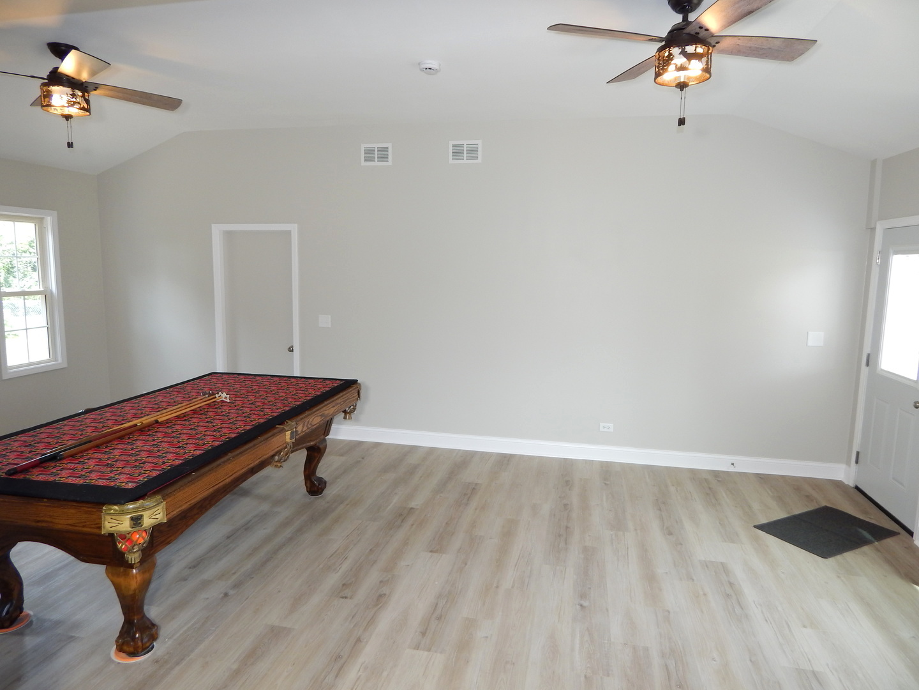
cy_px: 345
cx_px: 460
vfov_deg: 61.1
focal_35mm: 22
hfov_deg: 76.4
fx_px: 584
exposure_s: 1/40
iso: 125
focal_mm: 4
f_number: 3
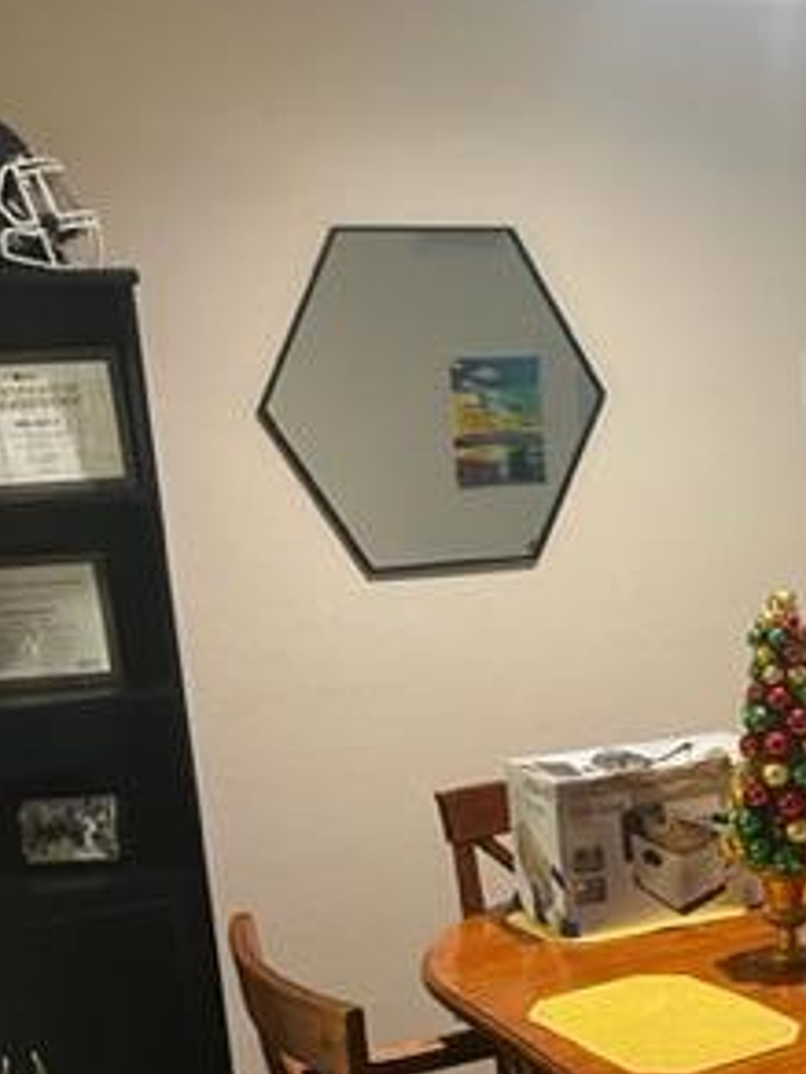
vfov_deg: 32.0
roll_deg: +3.2
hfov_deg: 25.0
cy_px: 982
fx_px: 1770
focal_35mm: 57
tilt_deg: -19.6
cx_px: 699
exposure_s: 1/60
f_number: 1.5
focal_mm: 5.7
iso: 500
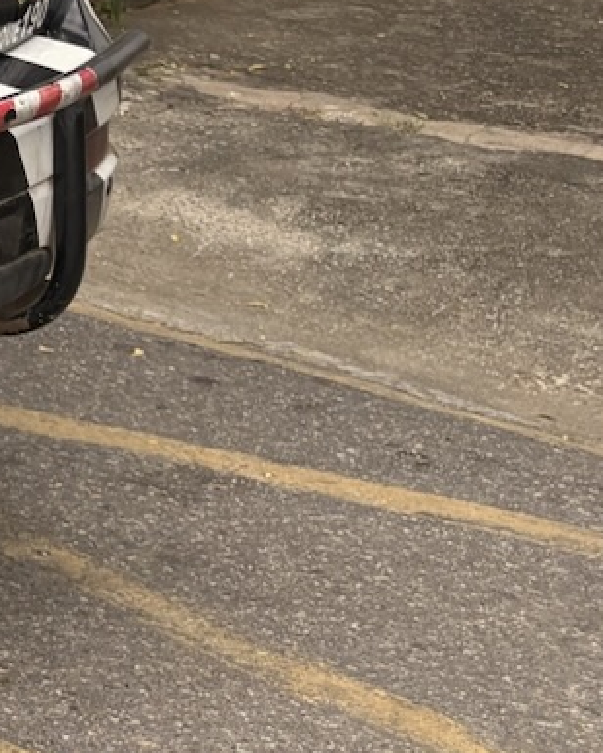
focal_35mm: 131
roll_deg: +2.1
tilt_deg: -4.6
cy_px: -282
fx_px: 2920
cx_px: -807
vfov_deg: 14.0
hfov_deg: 10.3
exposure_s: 1/333
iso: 50
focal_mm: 5.96
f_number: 1.6
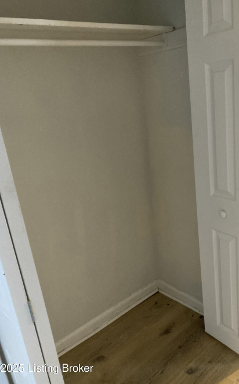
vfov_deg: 62.9
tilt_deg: -18.6
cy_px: 192
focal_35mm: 30
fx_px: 313
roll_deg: +7.1
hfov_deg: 41.7
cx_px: 136
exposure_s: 1/38
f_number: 1.8
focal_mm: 3.99
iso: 400
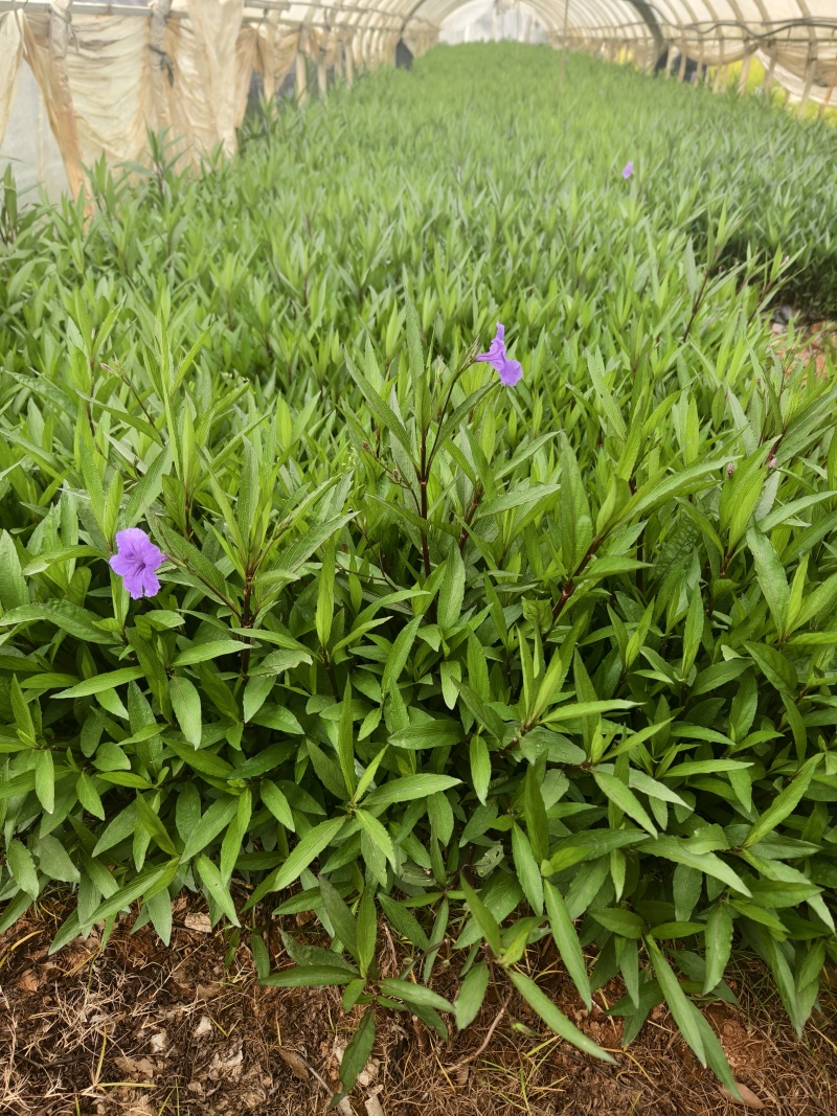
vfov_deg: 73.9
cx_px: 418
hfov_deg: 58.9
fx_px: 742
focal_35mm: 23
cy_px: 558
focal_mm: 8.67
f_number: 1.75
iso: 50
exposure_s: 1/292
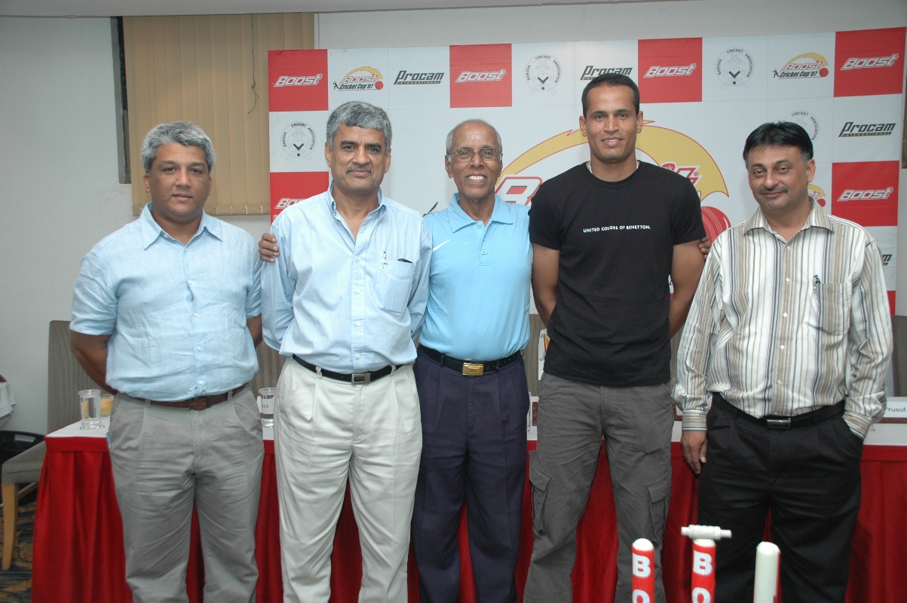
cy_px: 302
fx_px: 906
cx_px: 454
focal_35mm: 36
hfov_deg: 53.2
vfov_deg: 36.8
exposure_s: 1/60
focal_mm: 24
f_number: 5
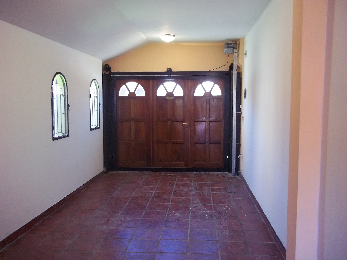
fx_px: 321
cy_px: 130
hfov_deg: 56.8
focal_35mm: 32
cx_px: 174
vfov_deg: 44.2
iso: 160
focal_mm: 5.7
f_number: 2.9
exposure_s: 1/13
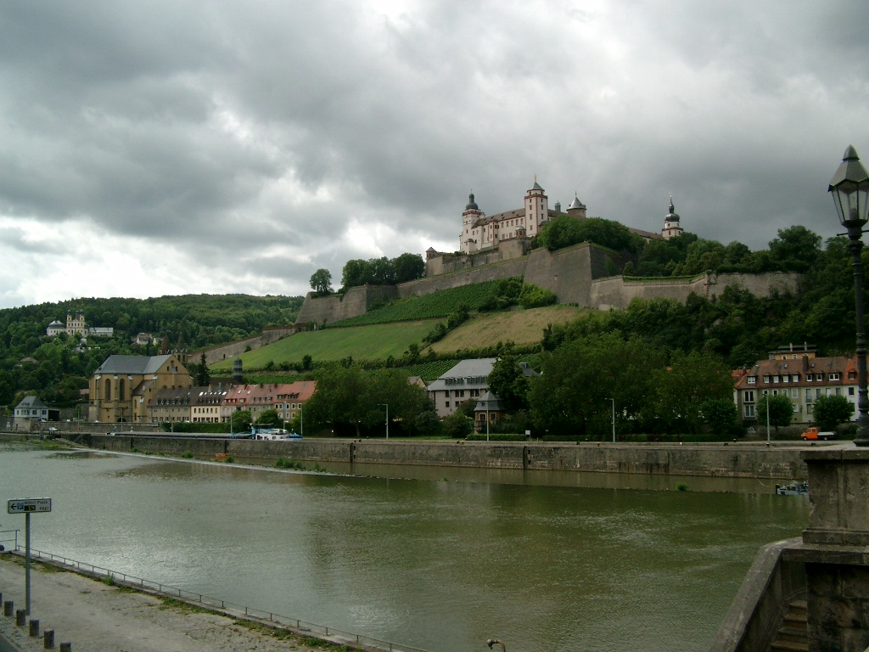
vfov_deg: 38.7
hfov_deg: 50.1
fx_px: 929
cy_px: 326
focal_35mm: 37
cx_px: 434
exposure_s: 1/800
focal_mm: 7.6
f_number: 5
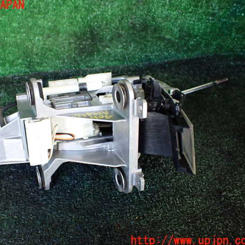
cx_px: 90
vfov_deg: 46.0
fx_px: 288
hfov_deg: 45.6
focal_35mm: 36
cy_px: 123
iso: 640
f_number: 2.3
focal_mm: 5.4
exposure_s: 1/125
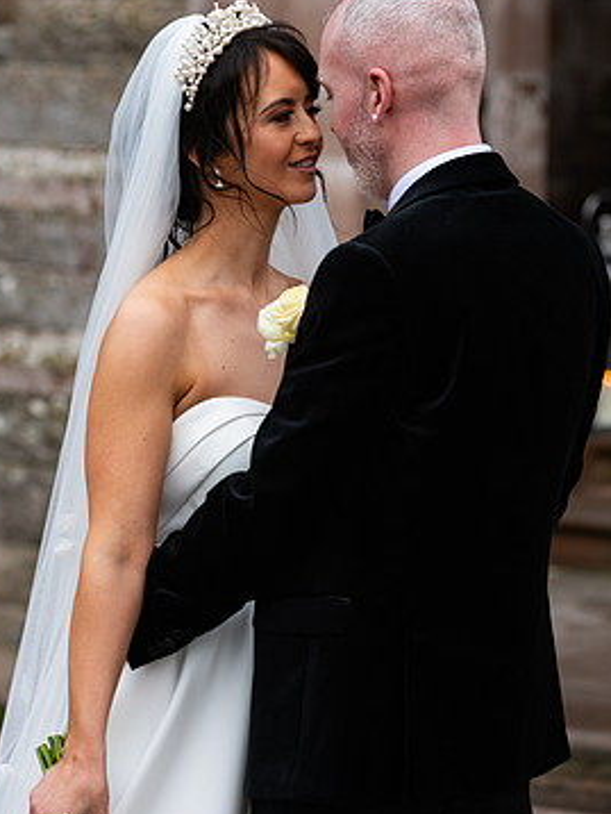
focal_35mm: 145
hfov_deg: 10.2
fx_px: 3408
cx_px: 307
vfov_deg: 13.6
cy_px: 412
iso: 160
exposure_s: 1/160
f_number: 3.5
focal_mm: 120
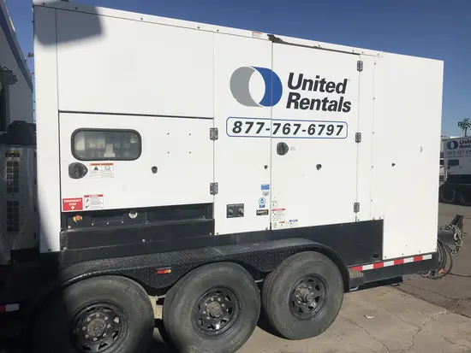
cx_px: 236
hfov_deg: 63.4
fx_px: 381
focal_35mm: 28
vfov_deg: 49.8
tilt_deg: -2.0
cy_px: 176
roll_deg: -0.4
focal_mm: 3.99
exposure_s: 1/8772
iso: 25
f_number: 1.8
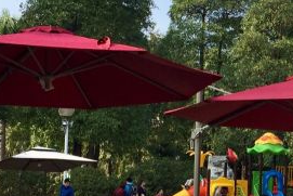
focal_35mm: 78
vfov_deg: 17.5
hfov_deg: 25.1
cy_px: 128
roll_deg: -0.1
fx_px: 635
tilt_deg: +3.7
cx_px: 269
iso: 32
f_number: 2.2
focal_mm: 4.15
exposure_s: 1/1276
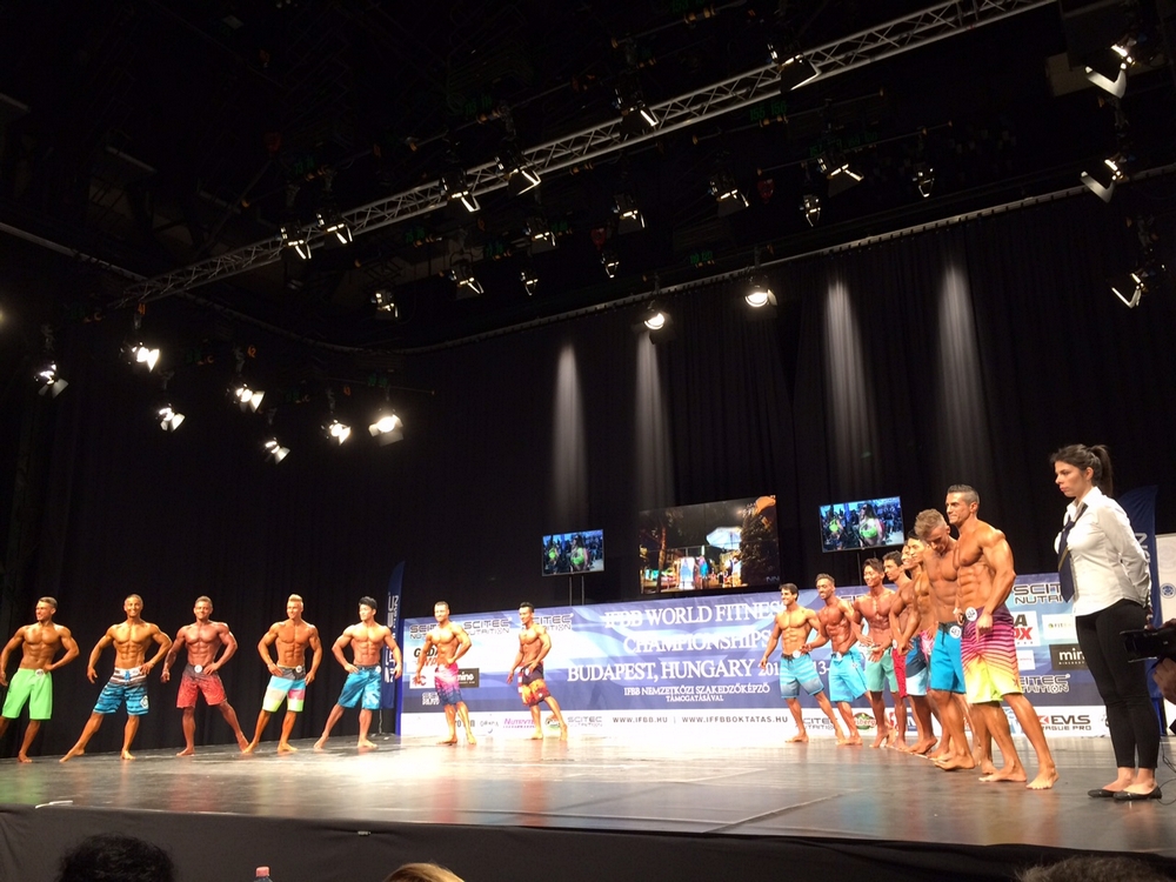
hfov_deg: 61.7
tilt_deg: +14.7
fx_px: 985
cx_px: 588
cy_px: 441
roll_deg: +1.1
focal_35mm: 29
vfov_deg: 48.2
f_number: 2.2
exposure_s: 1/33
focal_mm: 4.15
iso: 100
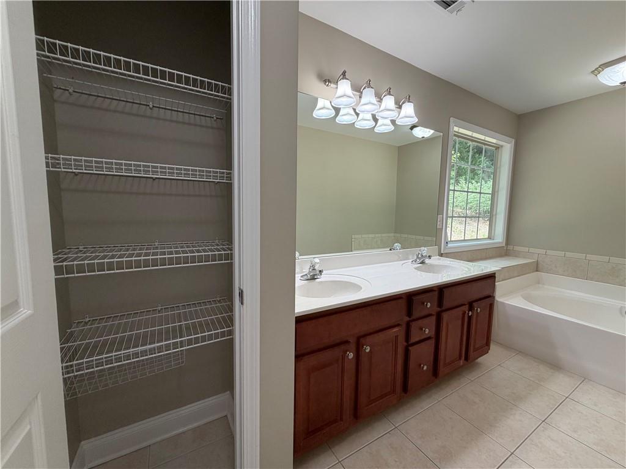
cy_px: 234
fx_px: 253
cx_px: 313
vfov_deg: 85.7
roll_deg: -0.8
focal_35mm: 14
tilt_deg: -5.1
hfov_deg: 102.1
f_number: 2.2
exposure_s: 1/120
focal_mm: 2.22
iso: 160
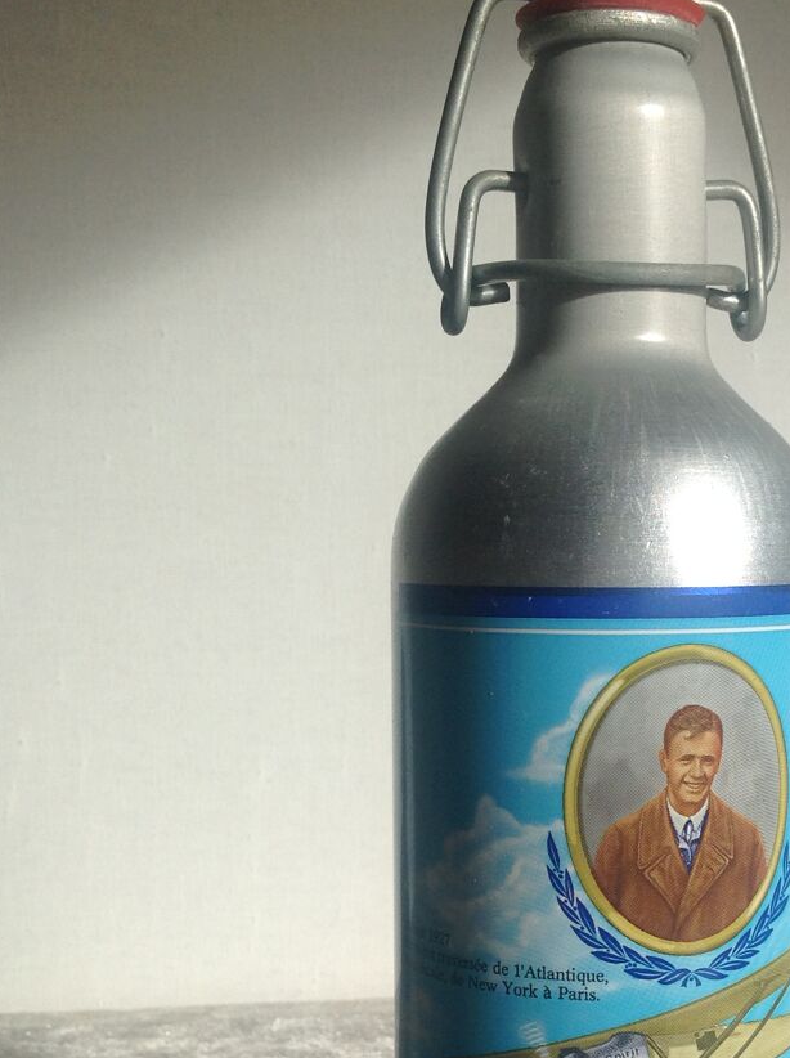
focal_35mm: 57
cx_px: 573
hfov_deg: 25.4
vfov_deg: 33.5
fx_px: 1739
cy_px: 707
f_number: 2.4
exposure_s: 1/472
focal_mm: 4.28
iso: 50
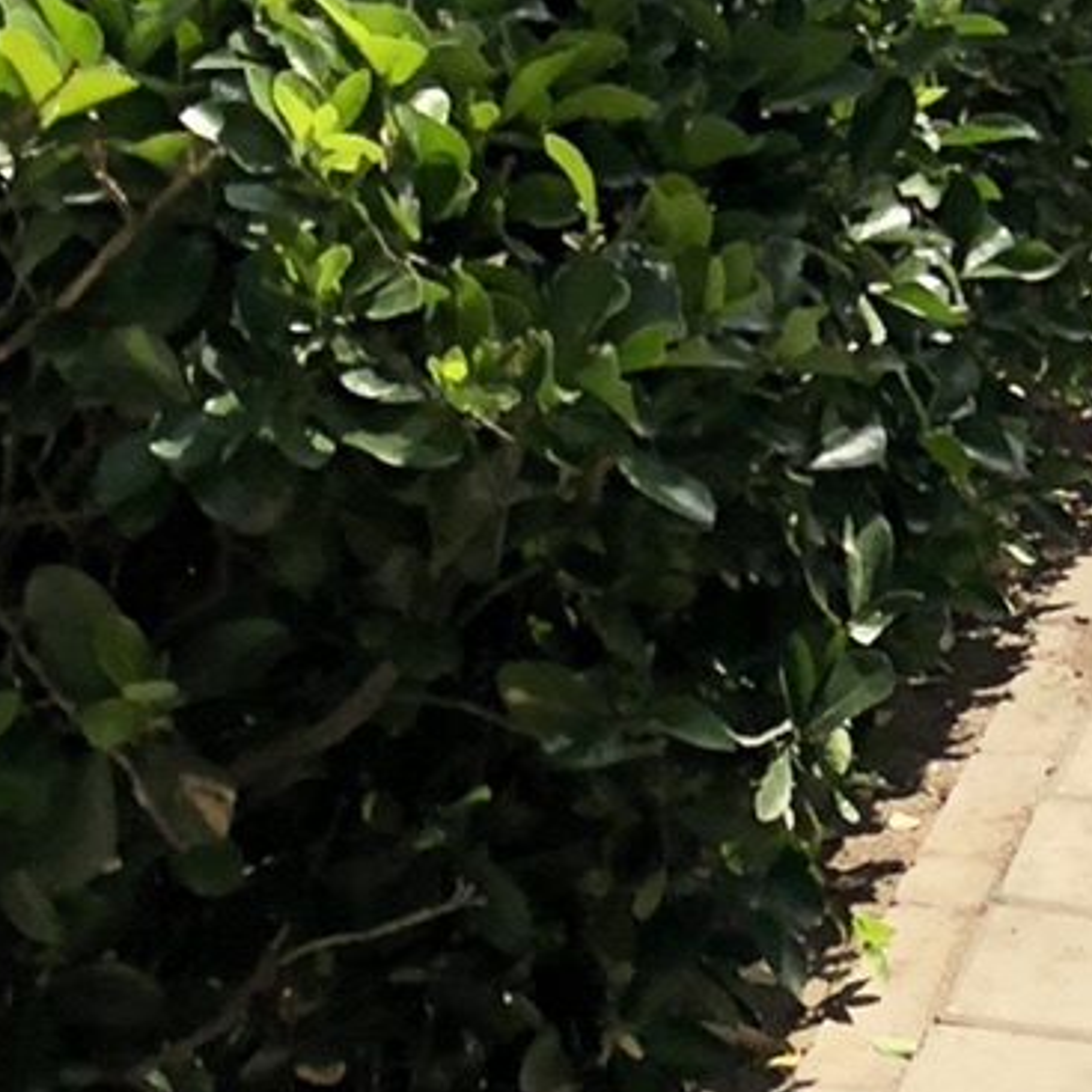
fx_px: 4818
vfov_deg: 12.8
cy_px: 21
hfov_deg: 12.3
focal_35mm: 135
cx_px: 1672
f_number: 1.8
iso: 20
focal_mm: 4
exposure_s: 1/1499
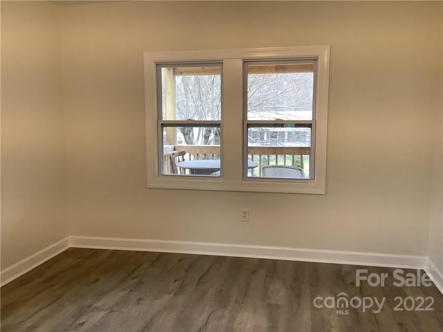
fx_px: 397
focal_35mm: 31
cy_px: 166
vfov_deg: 45.4
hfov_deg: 58.4
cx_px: 222
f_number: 2.4
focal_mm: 3.3
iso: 100
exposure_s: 1/50
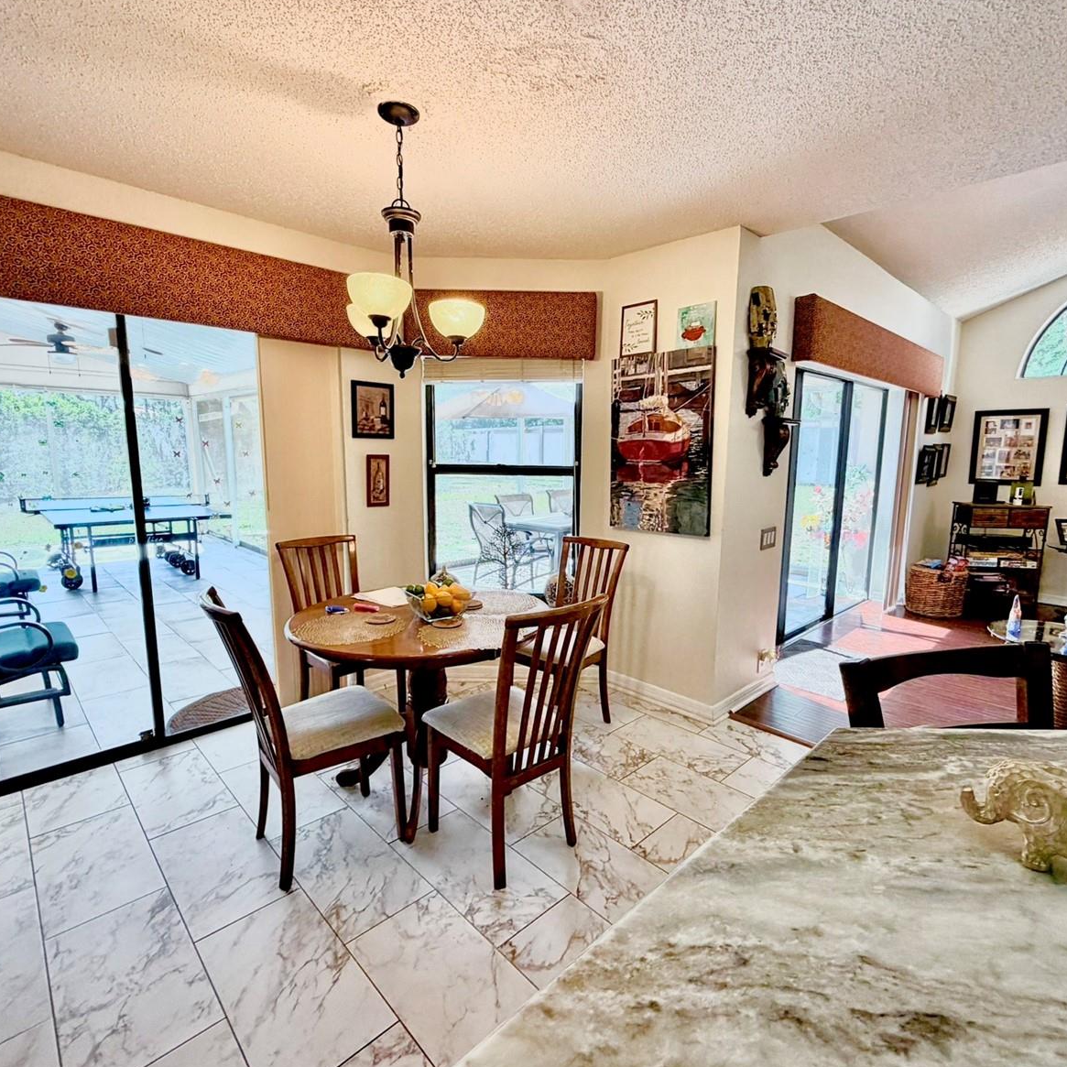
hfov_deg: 83.9
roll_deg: -0.1
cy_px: 538
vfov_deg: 84.0
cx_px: 560
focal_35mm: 17
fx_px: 593
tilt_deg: -9.2
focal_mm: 2.22
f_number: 2.2
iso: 125
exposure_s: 1/120
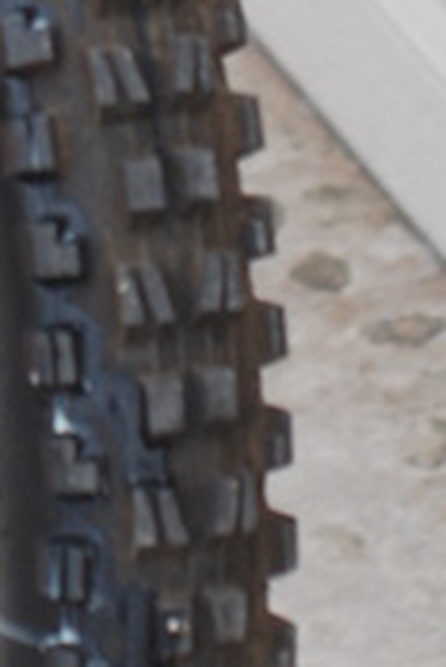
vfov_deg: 4.5
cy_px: -1212
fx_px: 8123
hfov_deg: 3.1
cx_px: -566
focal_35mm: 438
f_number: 4.5
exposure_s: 1/80
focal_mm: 50
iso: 200
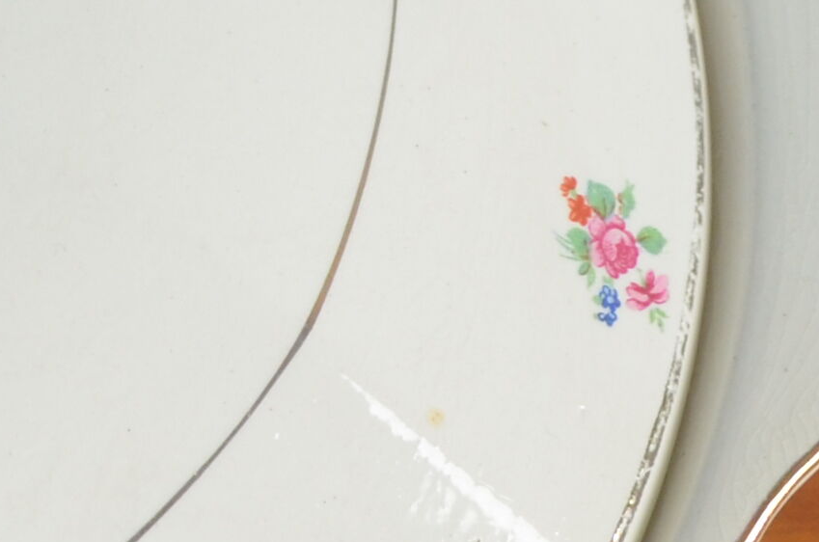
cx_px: -554
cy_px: 93
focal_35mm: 183
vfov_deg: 7.5
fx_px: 4152
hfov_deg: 10.7
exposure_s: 1/60
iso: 400
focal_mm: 21
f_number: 7.1
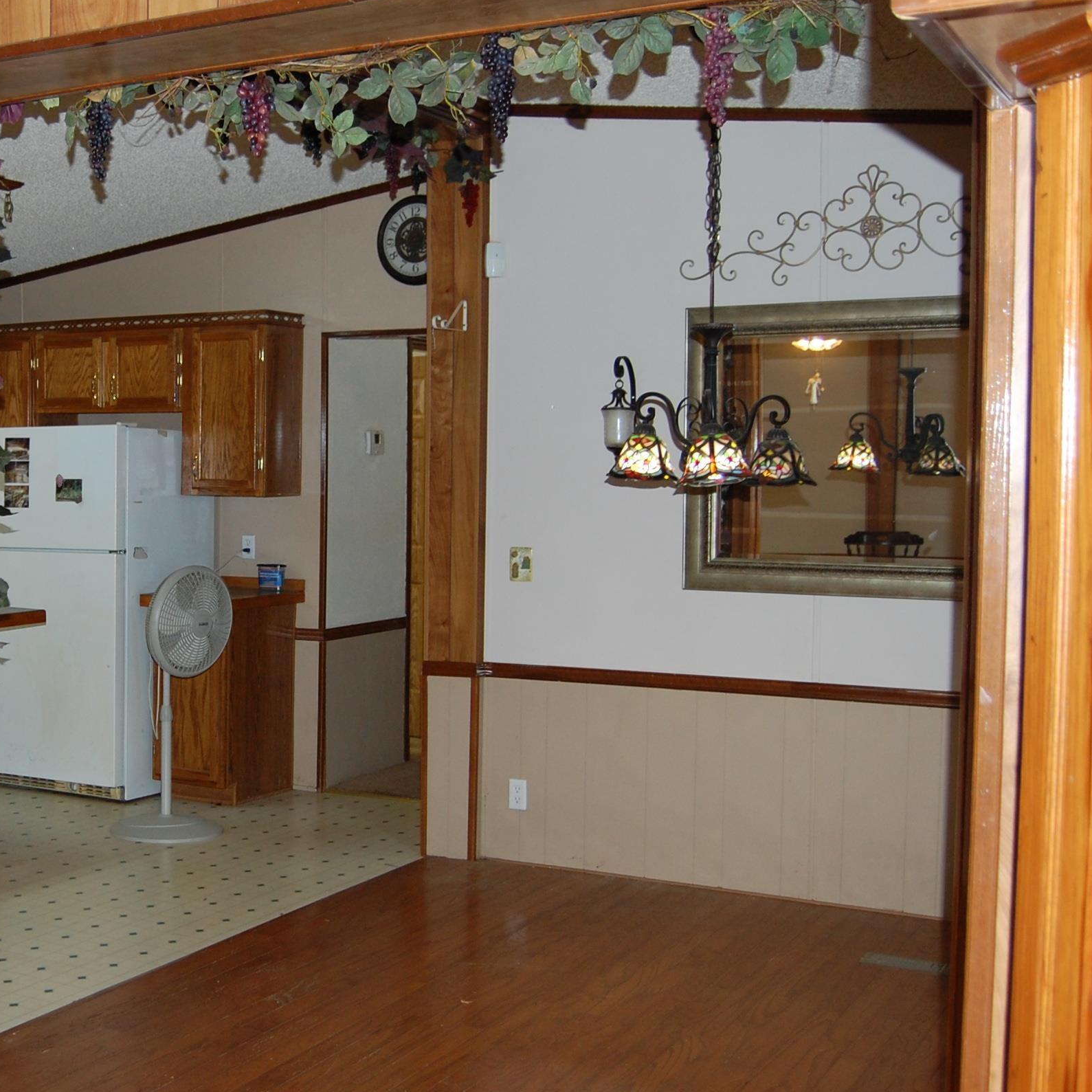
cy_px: 560
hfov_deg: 35.2
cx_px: 147
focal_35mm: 46
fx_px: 1635
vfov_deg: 36.9
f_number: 3.5
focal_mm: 19
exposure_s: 1/60
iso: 400
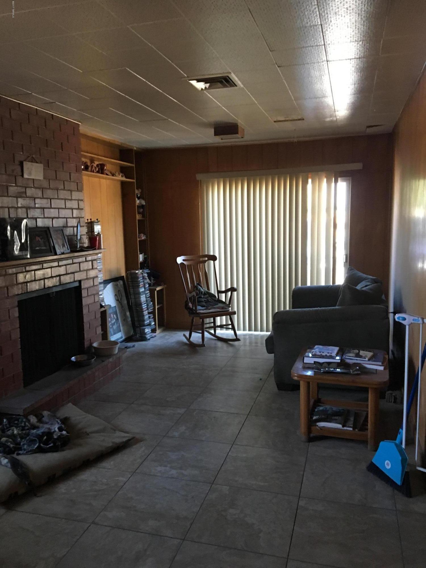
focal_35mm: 29
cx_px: 213
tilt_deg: -5.2
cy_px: 284
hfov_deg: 48.2
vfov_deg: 61.7
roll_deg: +1.6
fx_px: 476
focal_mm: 4.15
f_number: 2.2
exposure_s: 1/30
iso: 160
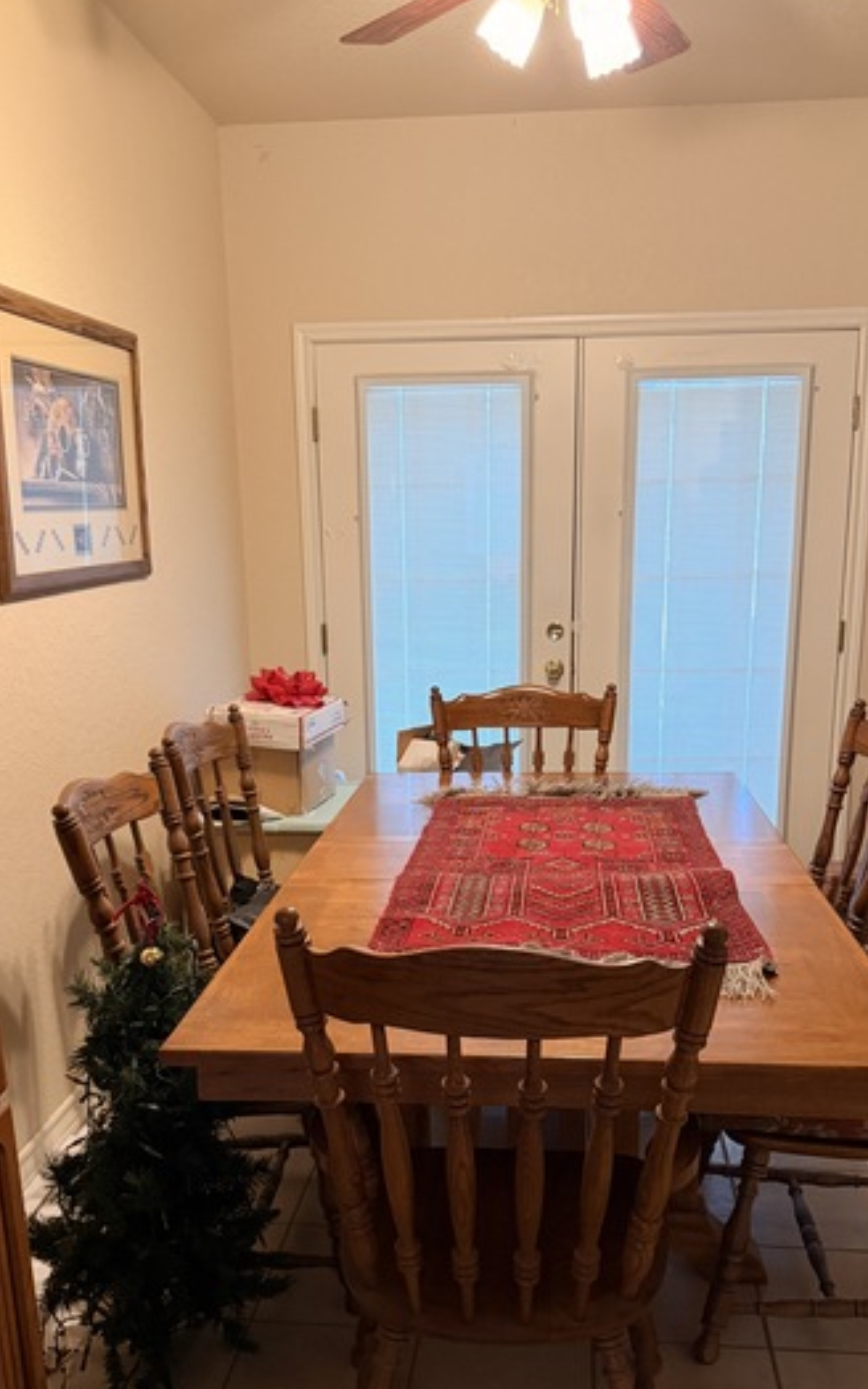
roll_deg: -0.3
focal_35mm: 31
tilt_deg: -12.8
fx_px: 1174
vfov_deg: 60.9
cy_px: 815
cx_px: 466
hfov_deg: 40.6
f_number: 1.78
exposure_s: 1/60
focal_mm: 6.76
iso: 640
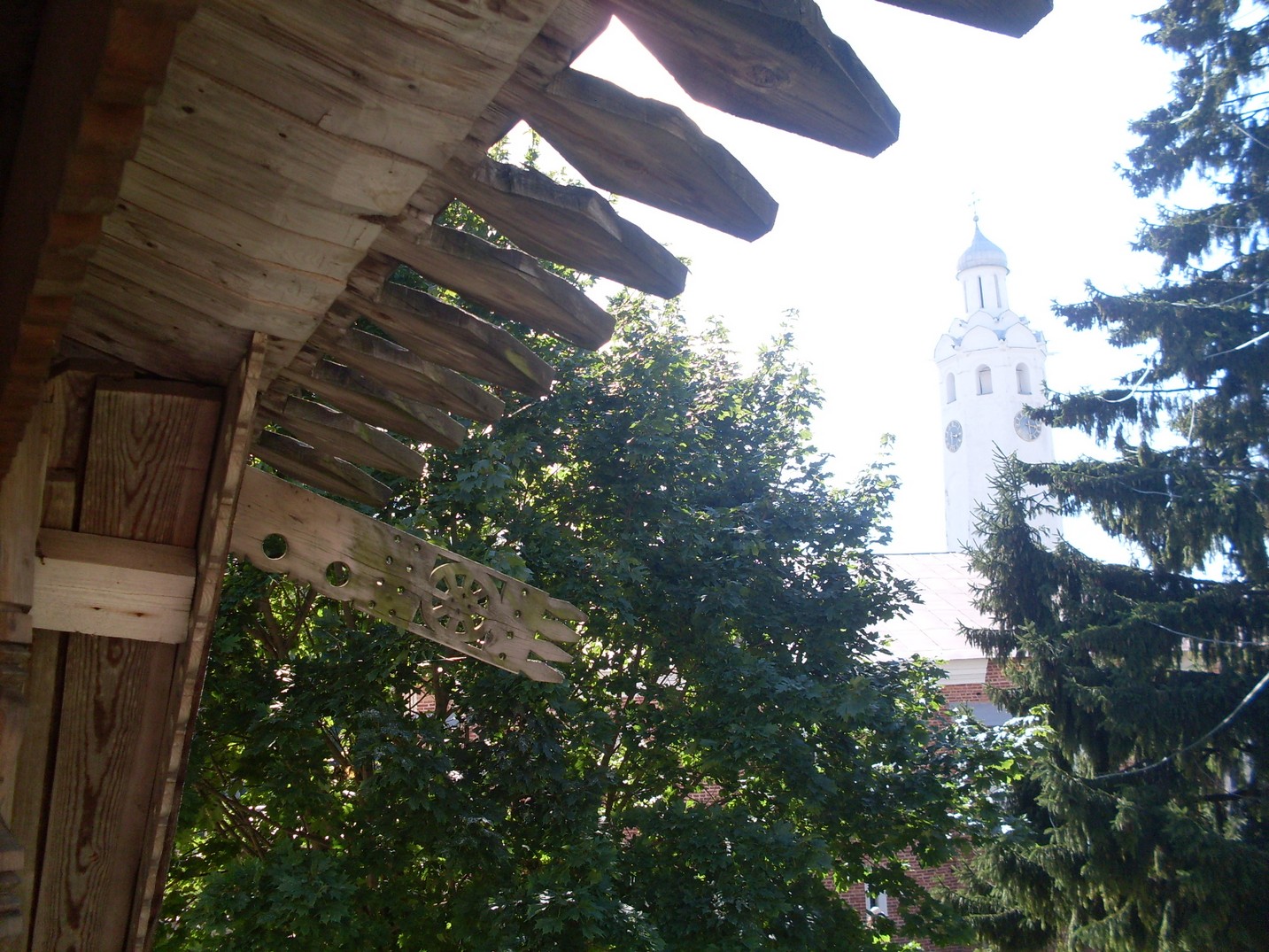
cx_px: 634
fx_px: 1393
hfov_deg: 49.0
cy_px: 476
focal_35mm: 38
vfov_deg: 37.7
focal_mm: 6.3
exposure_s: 1/350
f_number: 2.8
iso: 80
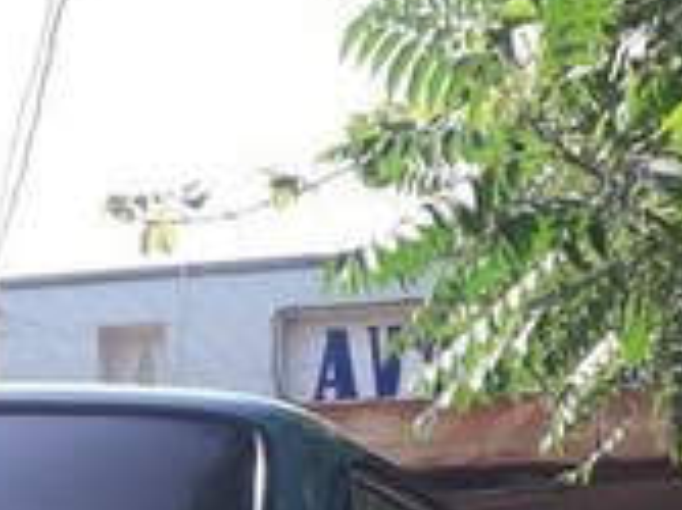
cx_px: 310
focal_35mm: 107
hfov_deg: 18.4
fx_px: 2107
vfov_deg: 12.5
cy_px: 945
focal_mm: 3.6
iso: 40
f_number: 1.9
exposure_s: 1/720
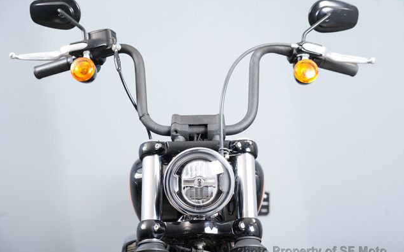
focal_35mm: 63
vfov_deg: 20.6
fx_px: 694
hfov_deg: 32.5
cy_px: 127
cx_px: 203
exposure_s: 1/125
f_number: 4
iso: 2000
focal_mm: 61
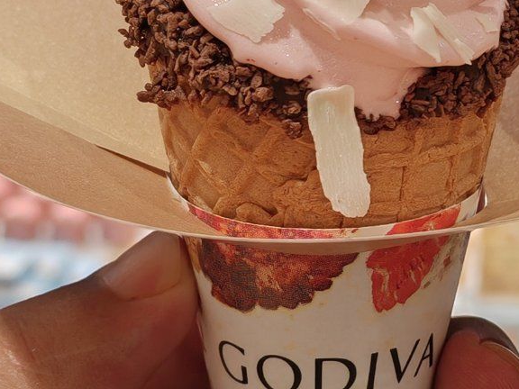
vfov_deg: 11.5
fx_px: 1919
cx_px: 443
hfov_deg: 15.3
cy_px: 63
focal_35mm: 128
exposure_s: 1/100
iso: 160
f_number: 1.9
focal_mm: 6.12
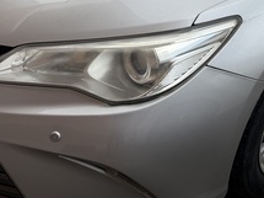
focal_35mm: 51
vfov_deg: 26.9
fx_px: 389
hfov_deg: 33.8
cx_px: 272
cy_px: -3
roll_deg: -6.4
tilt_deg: -19.8
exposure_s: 1/3425
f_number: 1.78
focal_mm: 6.76
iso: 80
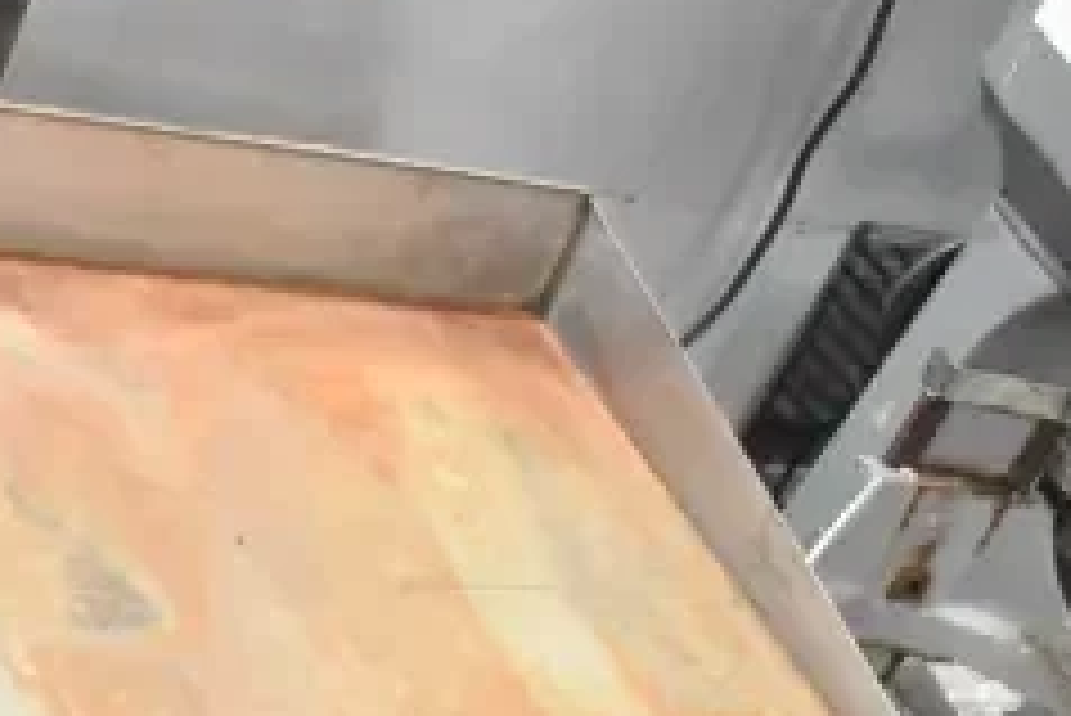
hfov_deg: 19.6
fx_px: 2977
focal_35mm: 100
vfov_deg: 13.5
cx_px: -86
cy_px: 705
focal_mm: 26
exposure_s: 1/80
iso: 1600
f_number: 4.2
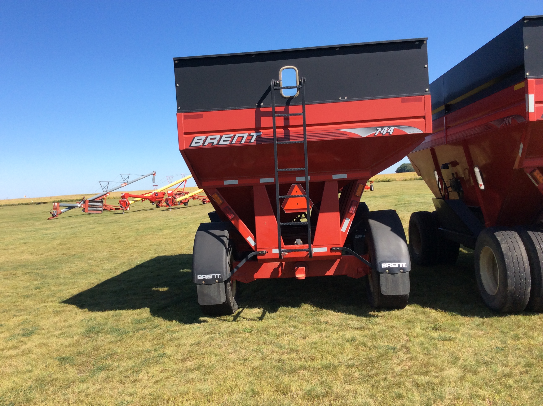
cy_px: 203
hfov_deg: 56.9
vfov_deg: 44.1
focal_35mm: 32
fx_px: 501
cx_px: 272
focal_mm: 3.3
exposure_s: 1/1003
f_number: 2.4
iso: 32
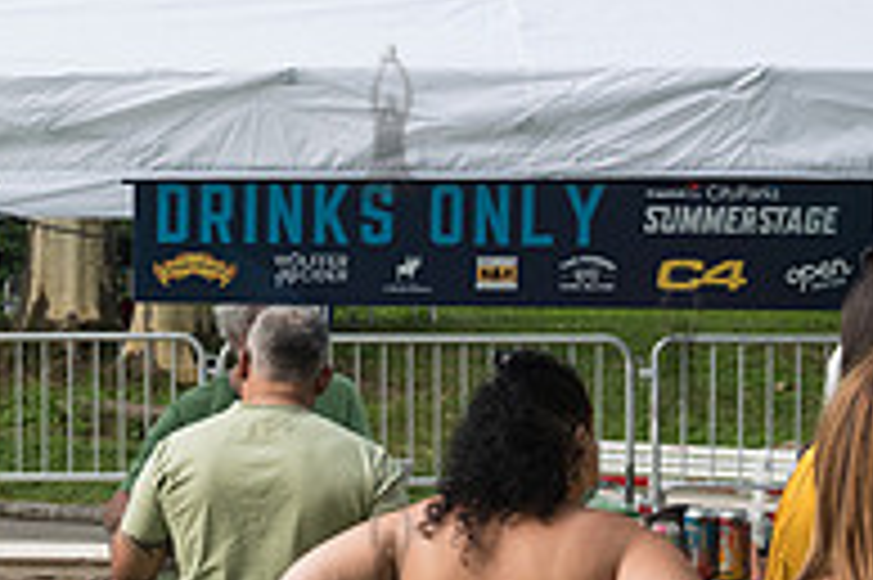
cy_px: 339
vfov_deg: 12.1
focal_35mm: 113
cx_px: -194
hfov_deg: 17.2
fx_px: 2738
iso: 500
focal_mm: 36
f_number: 4.5
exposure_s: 1/800
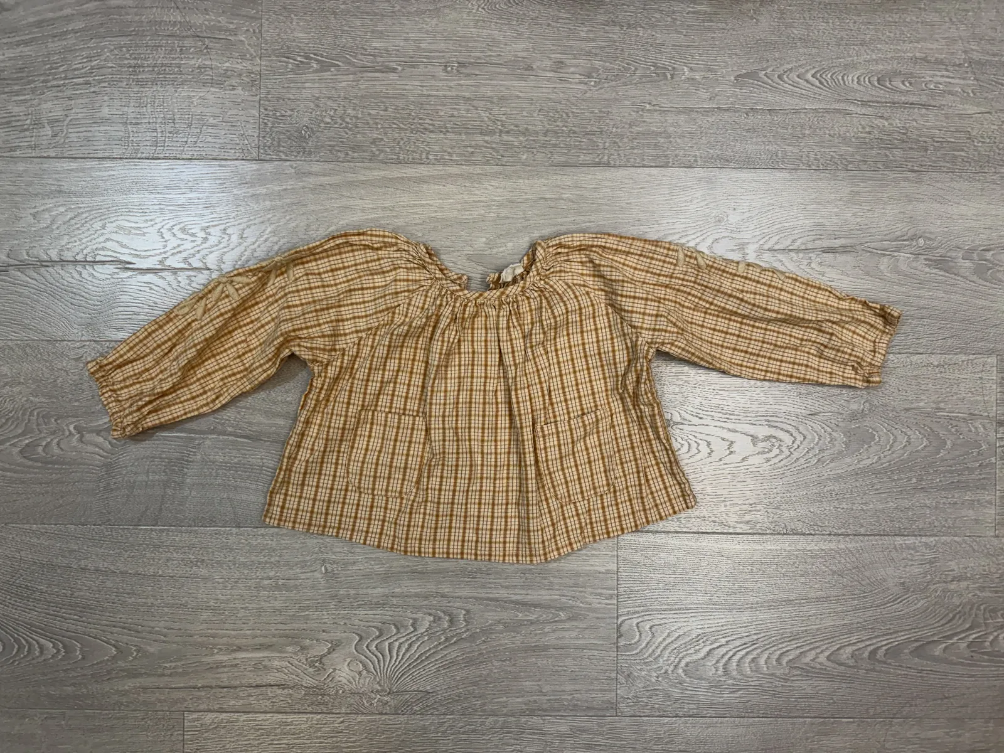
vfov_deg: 56.8
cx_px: 502
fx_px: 696
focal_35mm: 24
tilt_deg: -88.5
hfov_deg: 71.6
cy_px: 376
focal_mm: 6.76
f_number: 1.78
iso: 200
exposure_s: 1/120
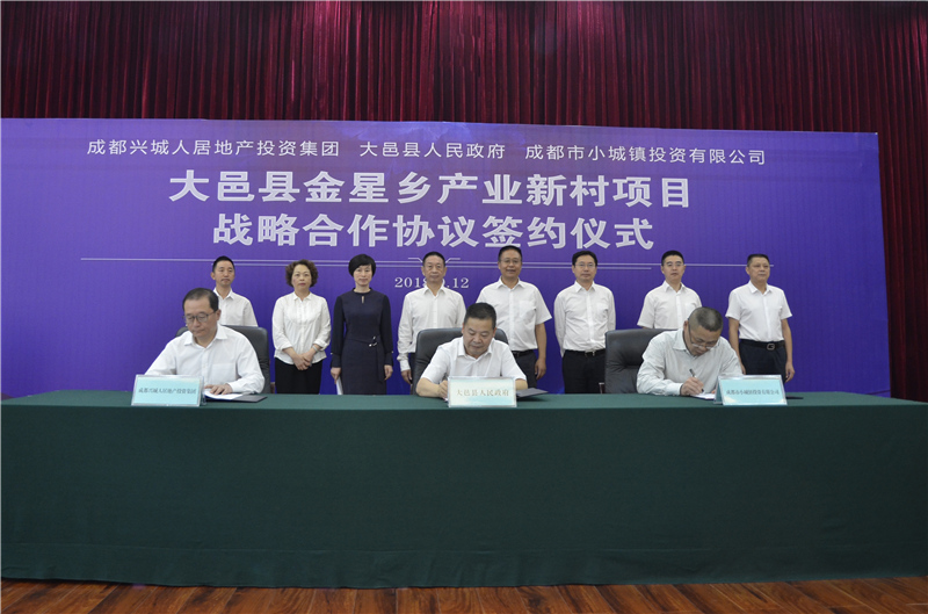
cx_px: 464
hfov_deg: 73.9
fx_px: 617
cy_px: 307
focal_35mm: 24
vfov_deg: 52.9
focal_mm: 16
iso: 800
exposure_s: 1/30
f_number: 3.5
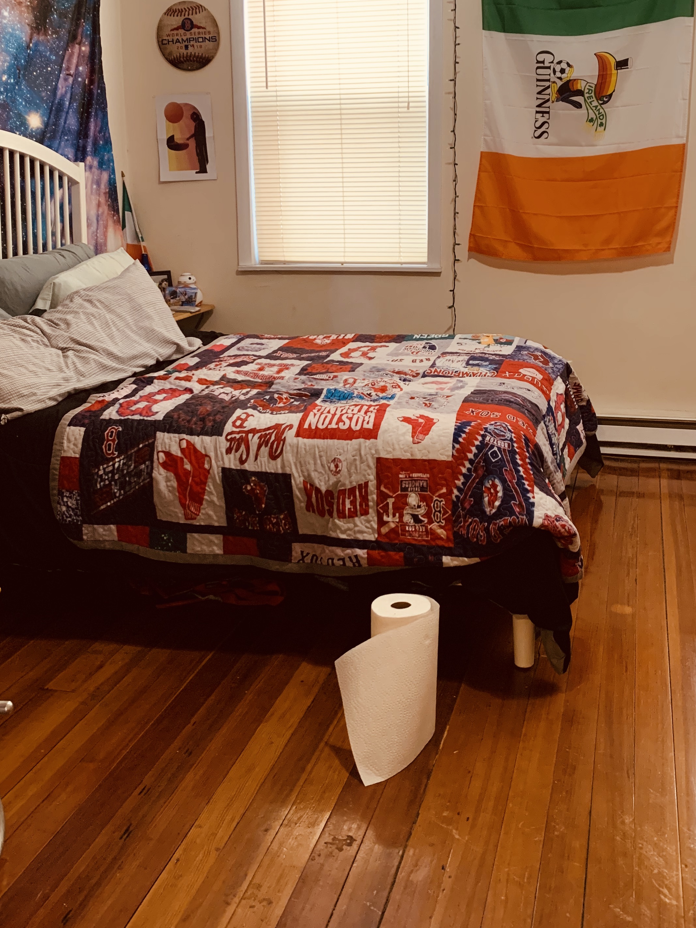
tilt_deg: -9.3
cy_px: 361
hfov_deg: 38.6
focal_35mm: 37
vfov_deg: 49.7
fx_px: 992
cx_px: 405
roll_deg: +0.4
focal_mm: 4.25
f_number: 1.8
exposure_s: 1/60
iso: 250
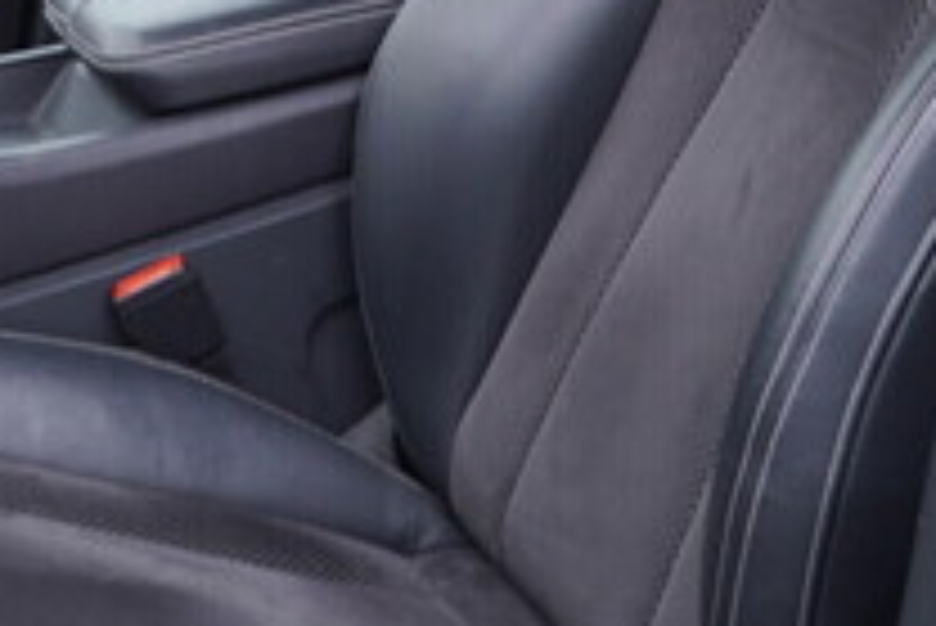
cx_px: 198
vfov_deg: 14.2
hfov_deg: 21.2
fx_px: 2472
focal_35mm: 95
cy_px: -29
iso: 125
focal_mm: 24
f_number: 2.8
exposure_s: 1/40
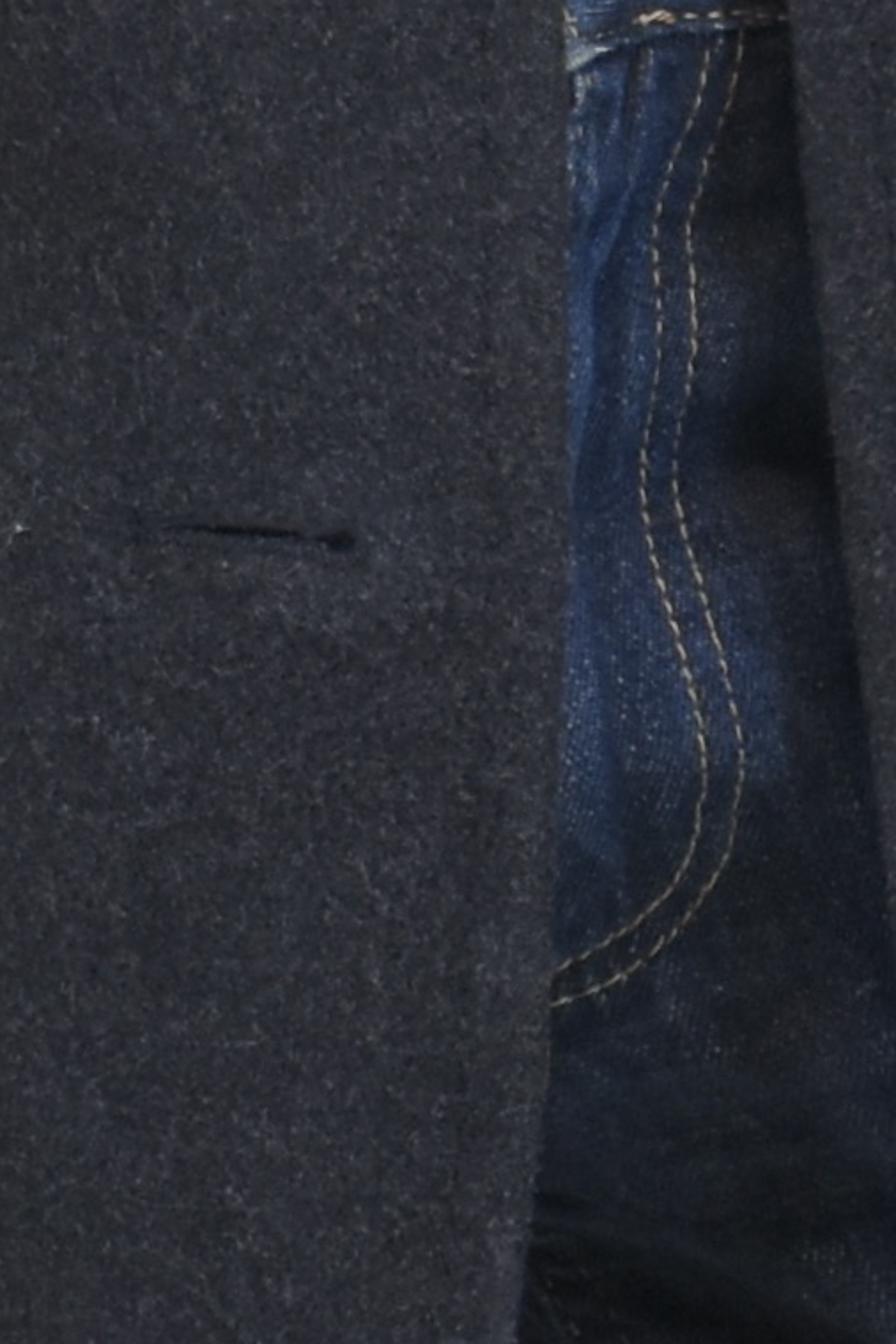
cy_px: 552
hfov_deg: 4.8
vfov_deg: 7.2
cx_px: 662
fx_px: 10632
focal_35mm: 285
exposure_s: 1/60
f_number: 4
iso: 400
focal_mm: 25
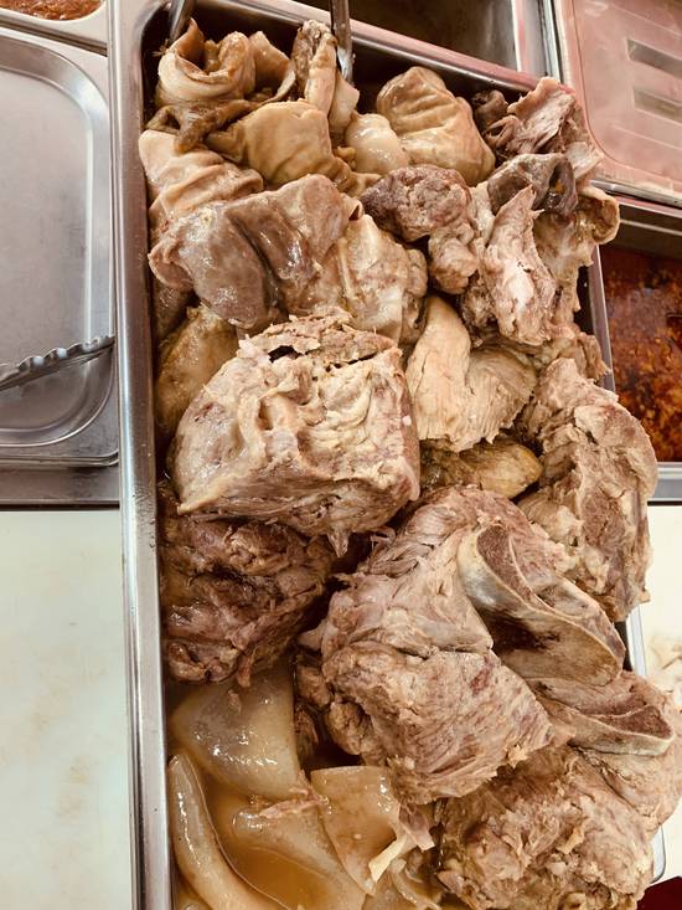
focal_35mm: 26
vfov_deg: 67.3
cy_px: 455
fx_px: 683
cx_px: 341
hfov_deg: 53.1
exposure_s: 1/60
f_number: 1.8
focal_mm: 4.25
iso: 320
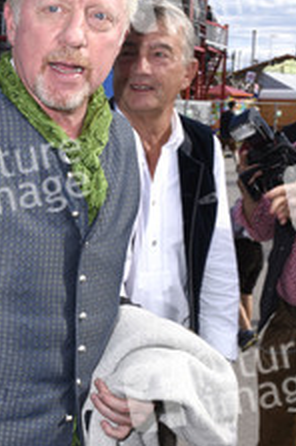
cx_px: 44
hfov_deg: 21.5
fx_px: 766
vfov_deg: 32.3
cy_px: 286
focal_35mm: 62
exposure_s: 1/160
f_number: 9
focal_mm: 23
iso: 100
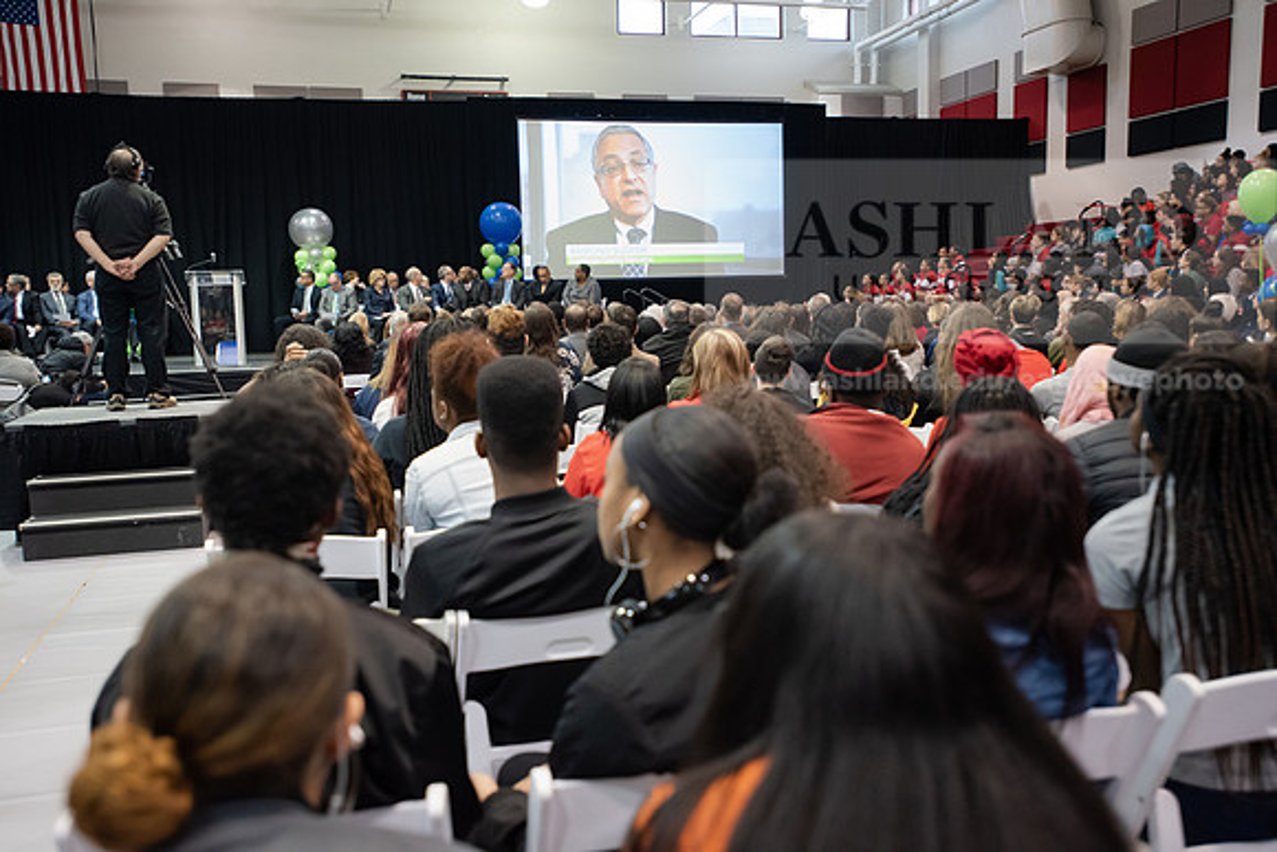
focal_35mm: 35
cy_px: 426
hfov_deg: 54.4
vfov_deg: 37.9
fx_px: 1242
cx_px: 638
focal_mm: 35
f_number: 3.2
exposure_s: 1/200
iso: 3200
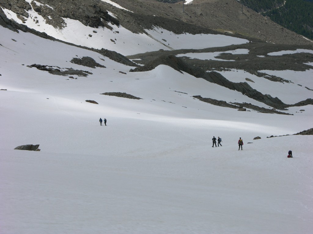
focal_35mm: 130
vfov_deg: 11.4
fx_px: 1175
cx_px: 156
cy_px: 117
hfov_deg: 15.2
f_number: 6.7
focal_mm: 31.9
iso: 50
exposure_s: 1/442
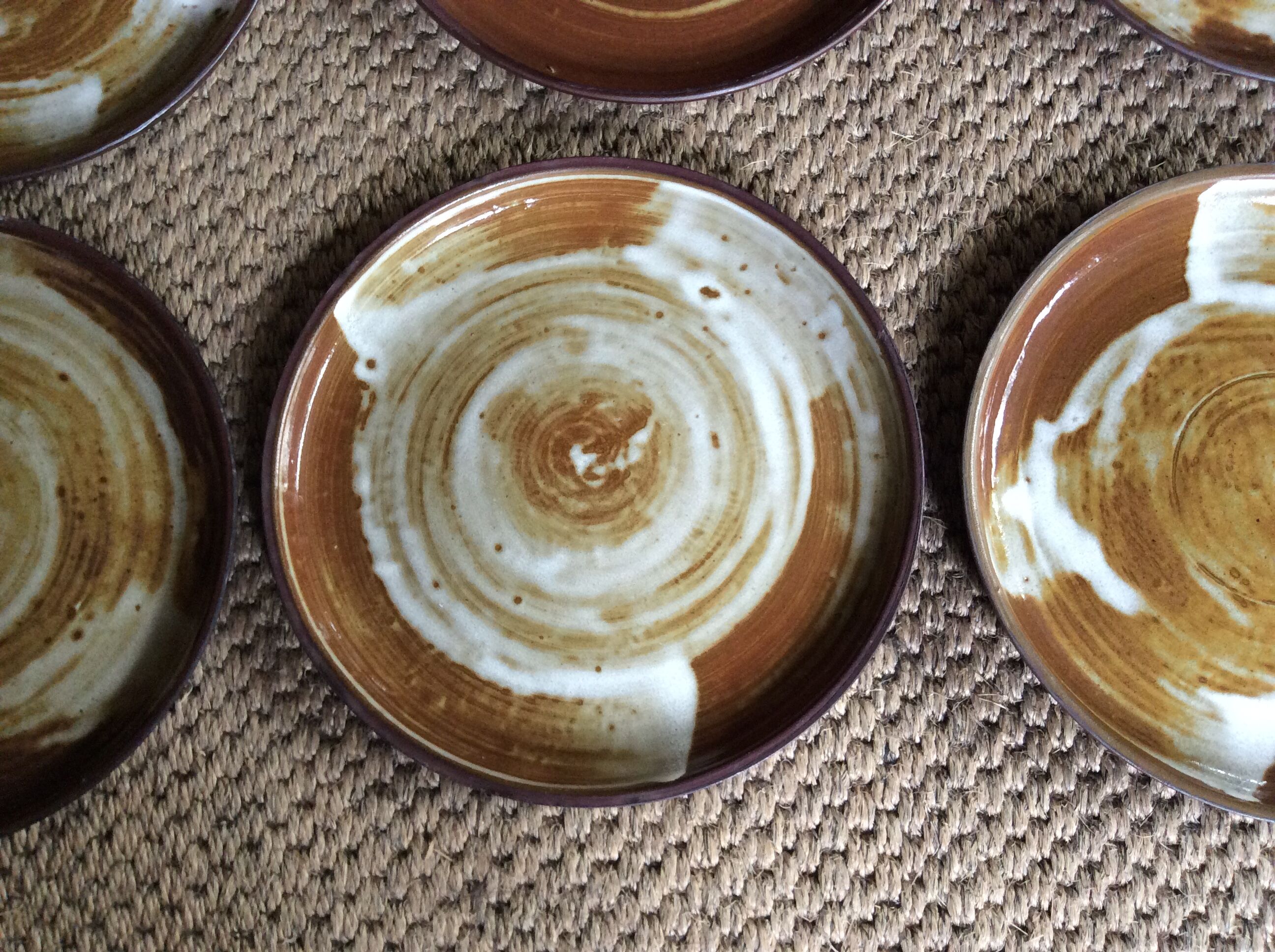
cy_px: 476
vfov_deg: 44.1
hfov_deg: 56.9
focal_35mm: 32
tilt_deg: -79.6
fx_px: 1177
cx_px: 638
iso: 125
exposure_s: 1/25
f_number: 2.4
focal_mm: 3.3
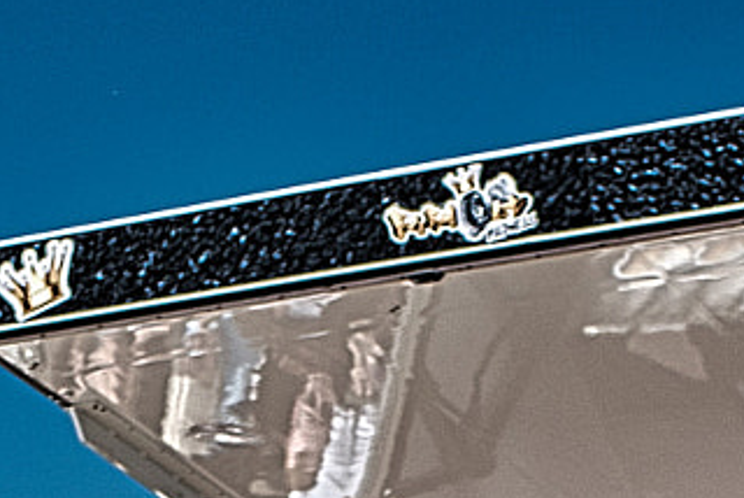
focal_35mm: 175
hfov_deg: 11.7
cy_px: 989
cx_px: 460
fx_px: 3620
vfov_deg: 7.6
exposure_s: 1/800
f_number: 2.8
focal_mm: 35
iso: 100
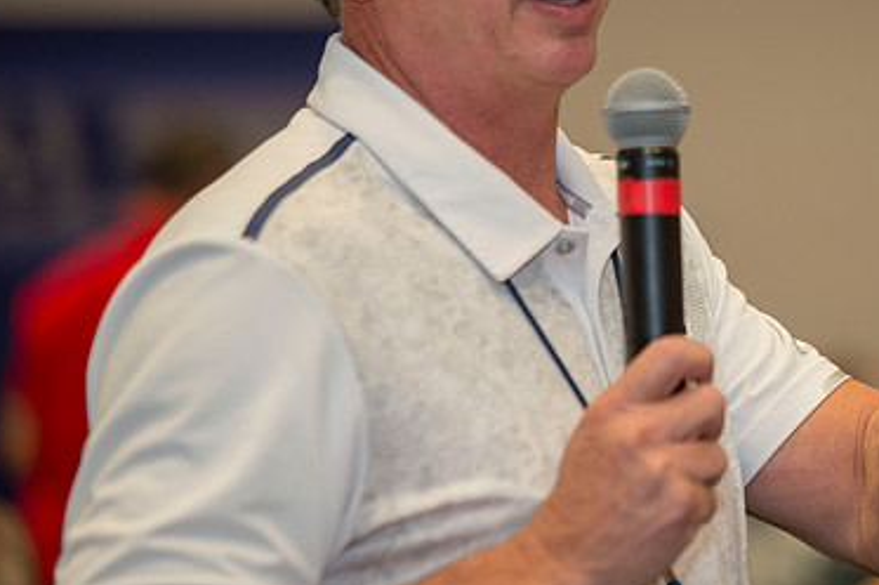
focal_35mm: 249
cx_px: 613
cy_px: 149
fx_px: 6074
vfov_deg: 5.5
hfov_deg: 8.3
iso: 1250
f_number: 2.8
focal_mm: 160
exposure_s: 1/250
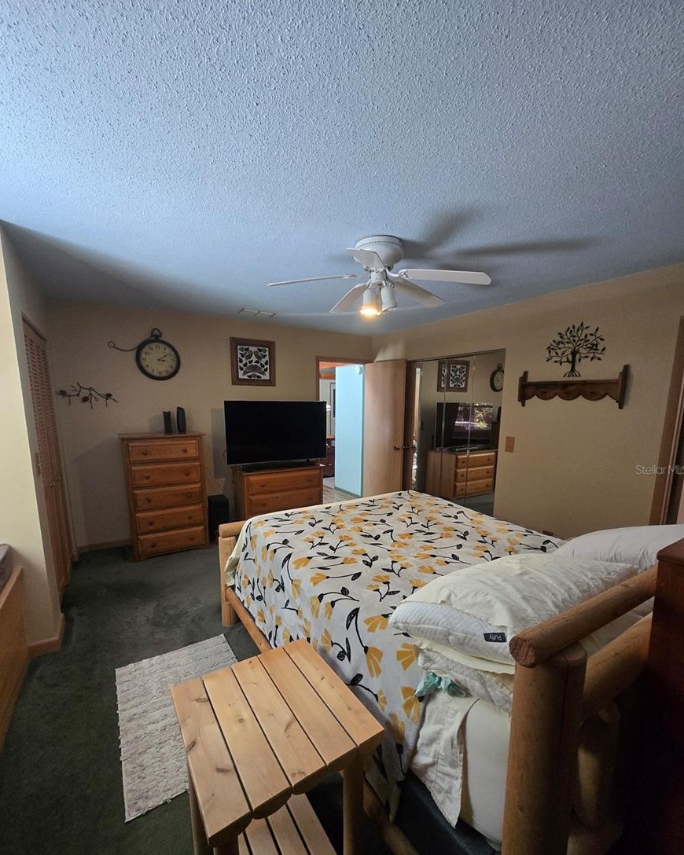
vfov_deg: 100.4
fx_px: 354
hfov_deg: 88.0
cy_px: 469
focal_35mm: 14
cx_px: 337
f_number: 2.2
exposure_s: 1/60
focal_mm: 1.7
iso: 250
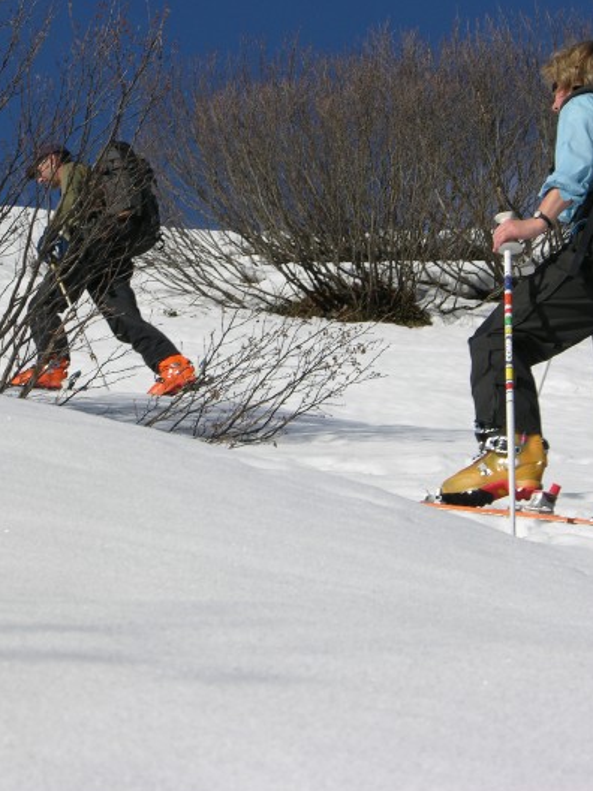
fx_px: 3655
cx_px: 276
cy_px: 234
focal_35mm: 160
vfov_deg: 12.3
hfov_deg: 9.3
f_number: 6.6
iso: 50
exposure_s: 1/427
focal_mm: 27.3
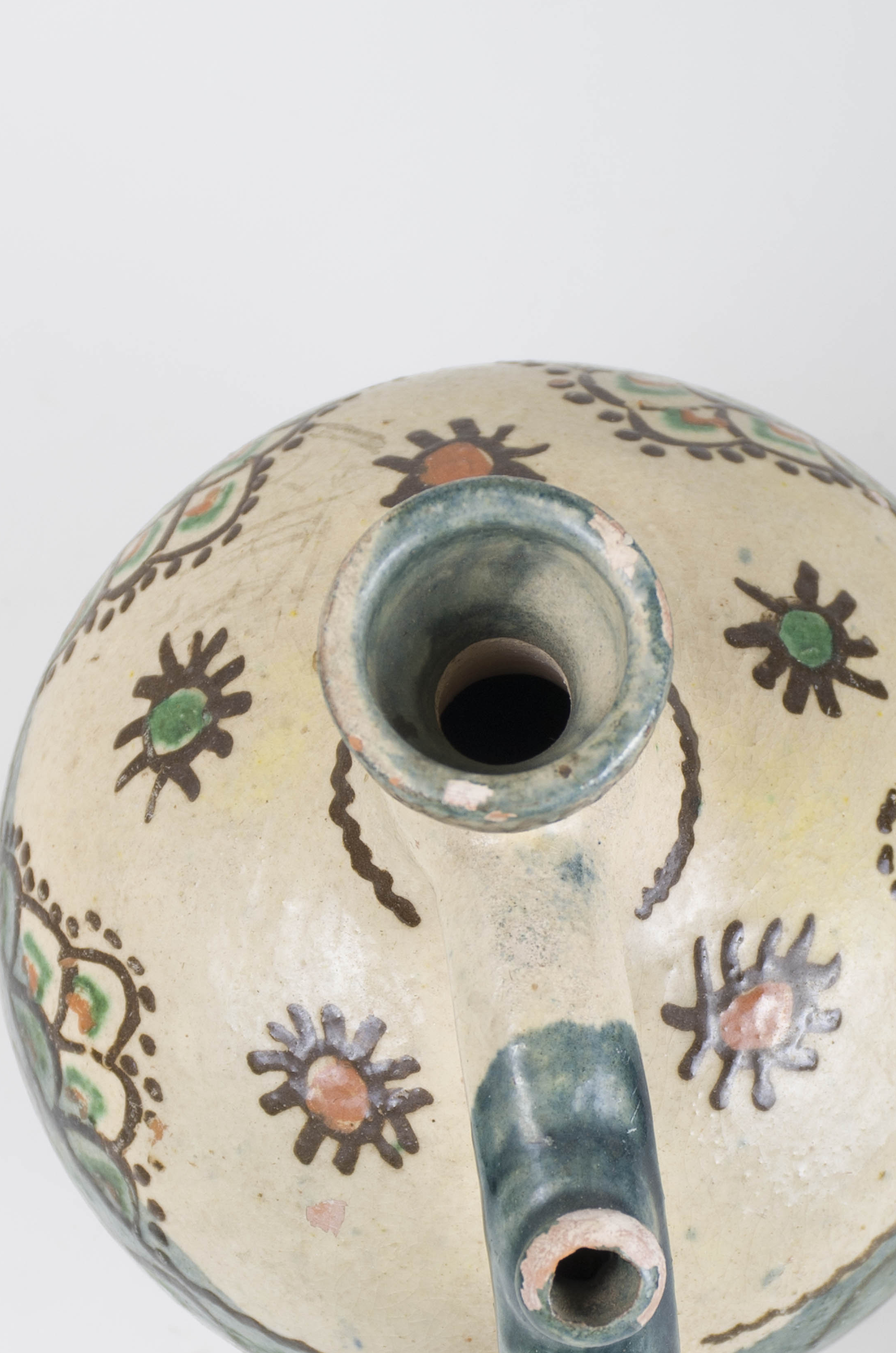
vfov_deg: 15.3
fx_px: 5025
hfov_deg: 10.2
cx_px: 538
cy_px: 865
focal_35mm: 134
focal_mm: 60
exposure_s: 1/200
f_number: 7.1
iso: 100
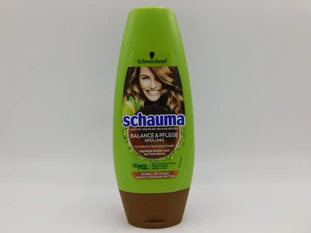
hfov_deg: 73.9
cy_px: 116
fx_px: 207
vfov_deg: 58.9
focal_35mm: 23
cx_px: 156
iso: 125
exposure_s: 1/320
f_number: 3
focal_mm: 4
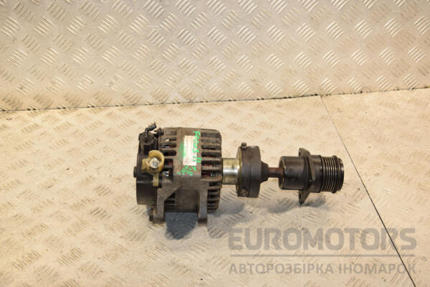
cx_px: 215
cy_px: 144
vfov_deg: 28.1
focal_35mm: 48
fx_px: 573
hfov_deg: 41.1
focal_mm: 32
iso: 800
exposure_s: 1/200
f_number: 6.3
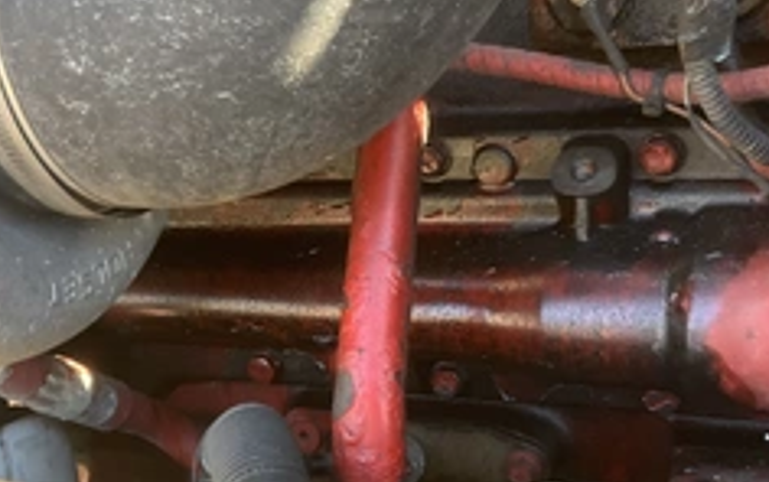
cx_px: 365
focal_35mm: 52
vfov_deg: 24.9
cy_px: 296
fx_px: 1091
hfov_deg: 38.8
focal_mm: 3
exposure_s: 1/85
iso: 64
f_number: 1.8
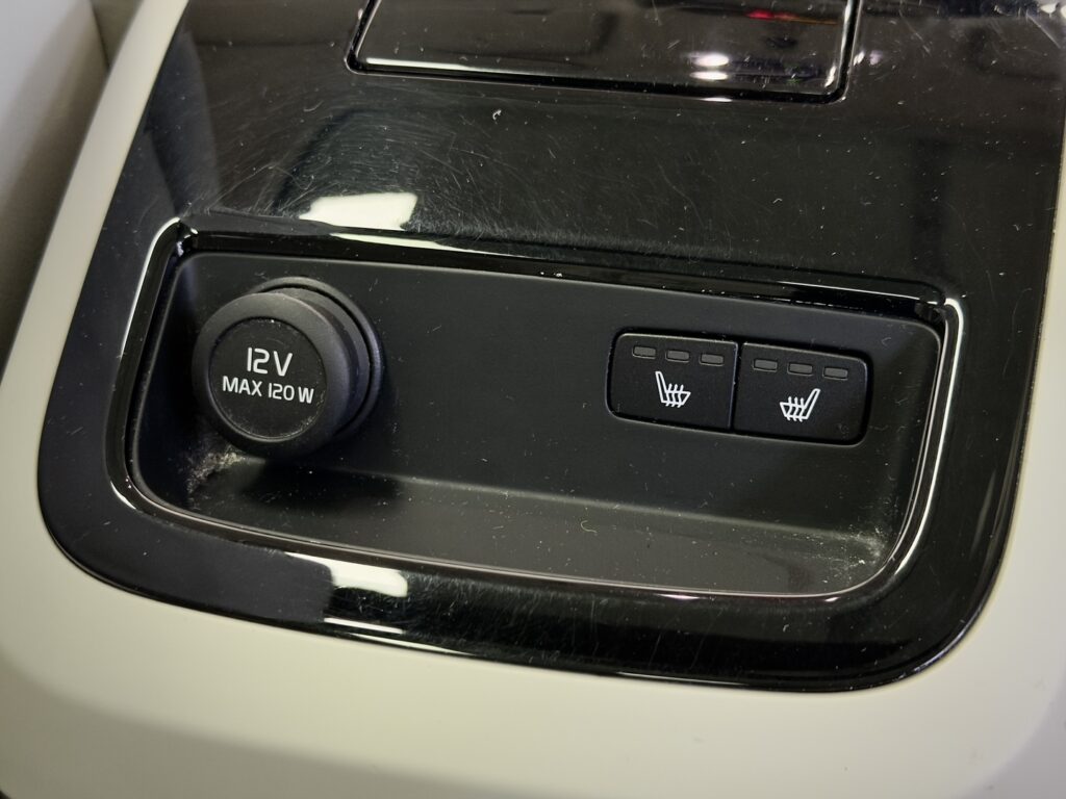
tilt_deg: -32.1
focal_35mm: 48
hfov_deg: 39.7
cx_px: 533
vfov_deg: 30.3
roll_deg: +2.7
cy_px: 400
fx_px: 1478
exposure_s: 1/23
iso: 800
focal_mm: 6.76
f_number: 1.78
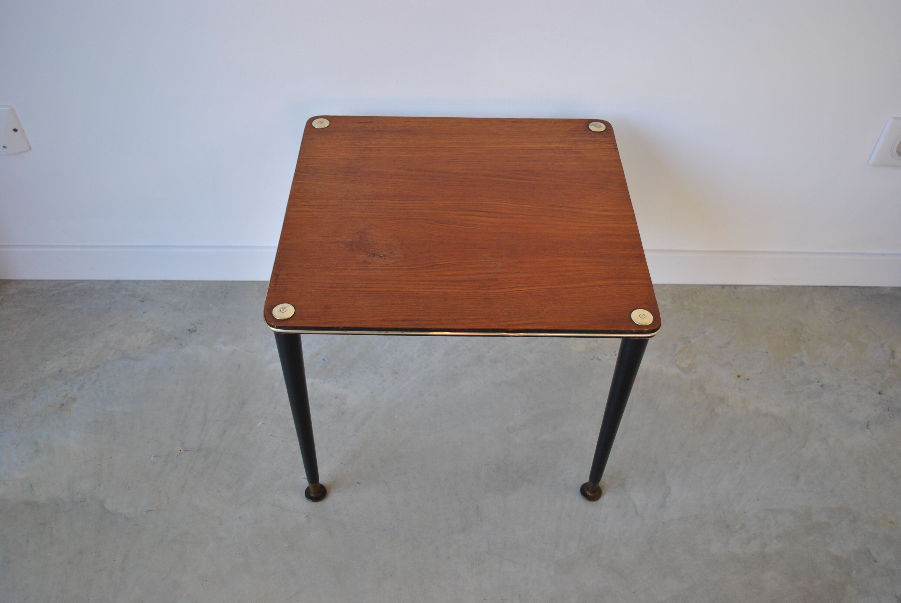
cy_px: 302
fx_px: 827
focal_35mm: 33
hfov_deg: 57.2
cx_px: 450
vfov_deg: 40.1
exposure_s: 1/80
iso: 200
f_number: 4.5
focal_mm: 22
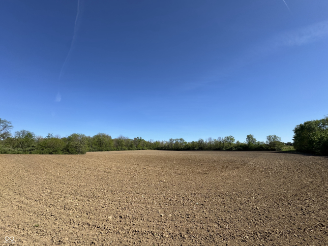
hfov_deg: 102.1
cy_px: 123
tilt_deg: +11.6
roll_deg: +0.6
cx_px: 164
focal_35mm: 14
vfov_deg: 85.7
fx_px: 133
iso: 50
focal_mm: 2.22
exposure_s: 1/2146
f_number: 2.2
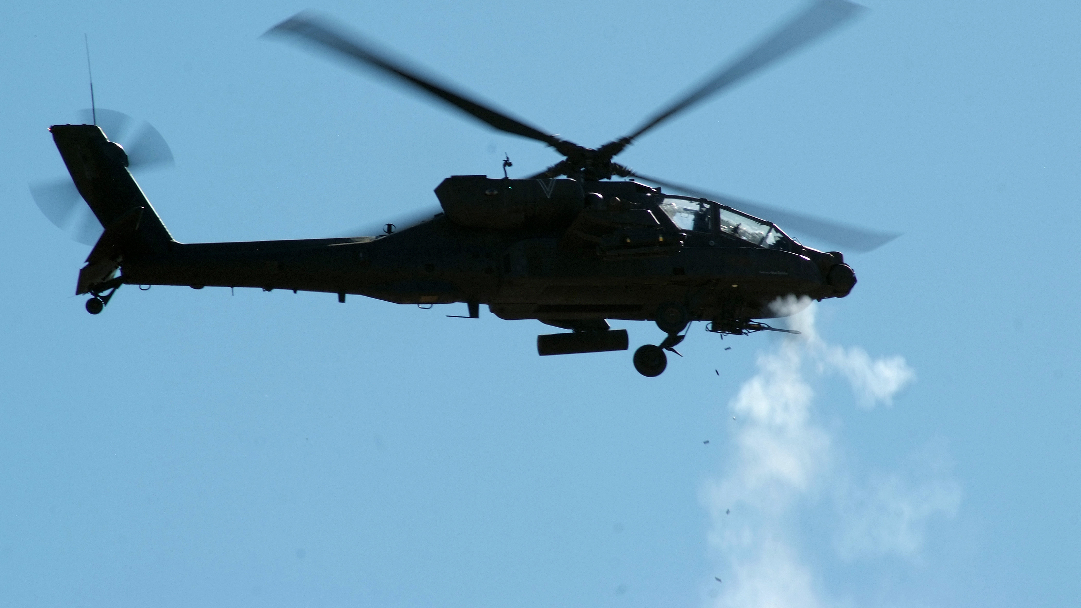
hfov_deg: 5.4
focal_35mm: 400
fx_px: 11466
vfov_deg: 3.0
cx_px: 540
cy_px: 247
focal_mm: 250
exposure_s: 1/200
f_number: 11
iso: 200
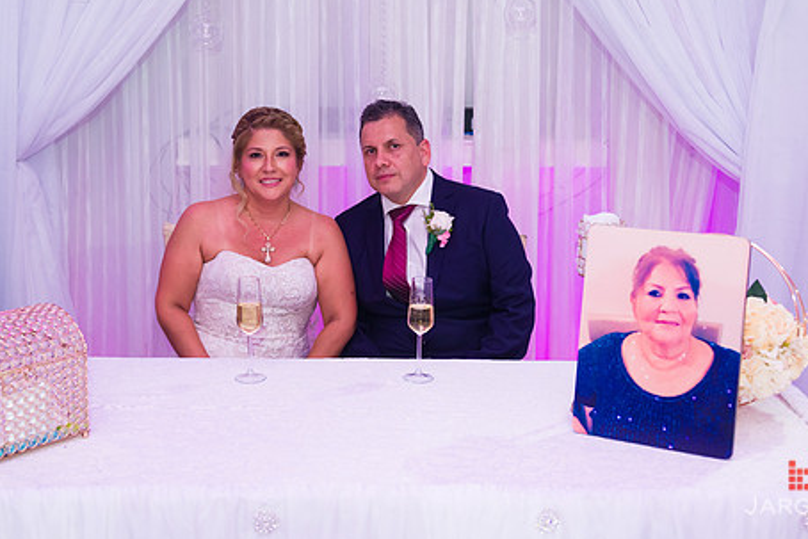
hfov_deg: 42.7
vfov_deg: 29.2
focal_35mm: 46
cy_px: 209
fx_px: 1033
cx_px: 399
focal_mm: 36
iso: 800
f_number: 3.2
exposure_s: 1/125
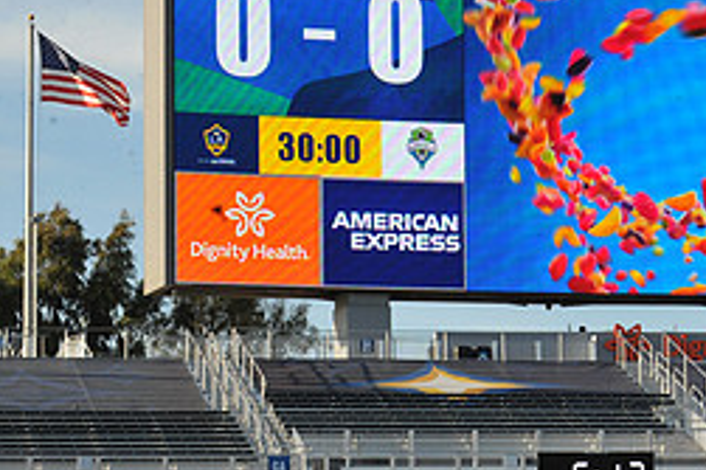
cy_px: 144
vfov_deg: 5.6
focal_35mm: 243
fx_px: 4762
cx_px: 790
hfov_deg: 8.4
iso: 1600
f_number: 16
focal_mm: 105
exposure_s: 1/1000
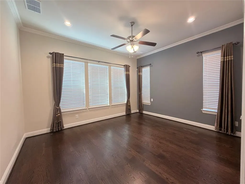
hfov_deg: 102.1
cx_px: 122
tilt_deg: -2.2
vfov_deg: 85.7
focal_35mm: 14
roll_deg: +1.6
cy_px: 92
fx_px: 99
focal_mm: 2.22
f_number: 2.2
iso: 200
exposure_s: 1/60
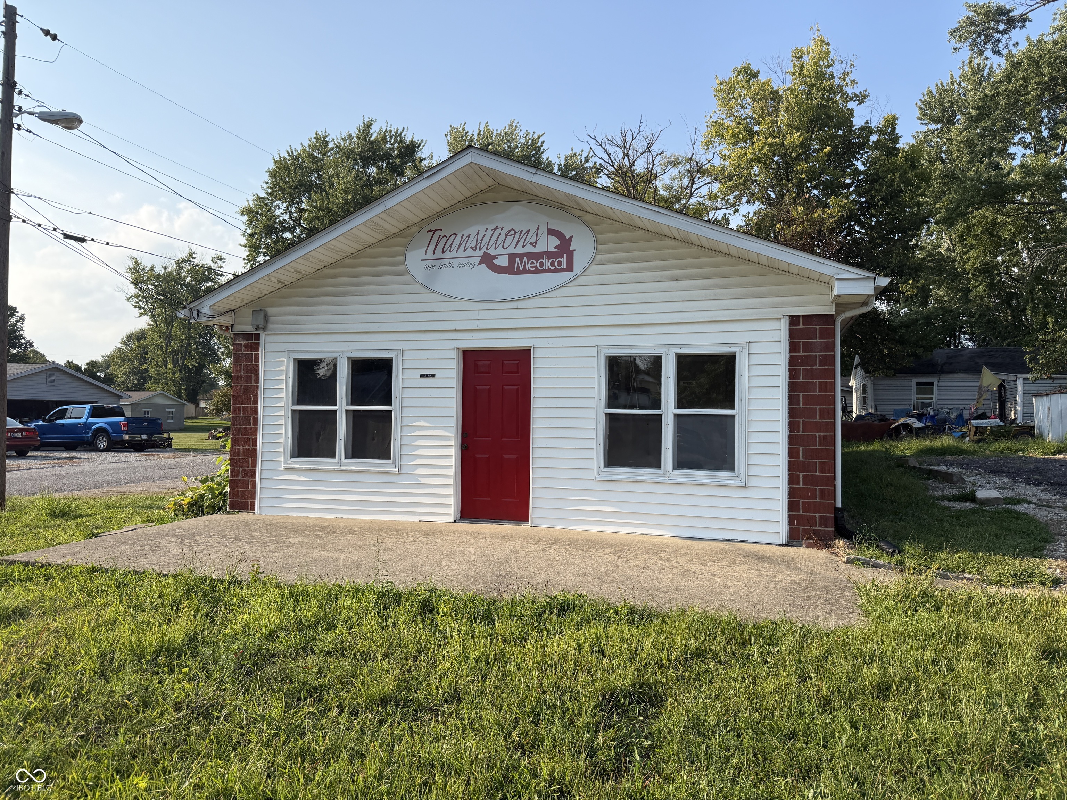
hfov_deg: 71.6
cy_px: 400
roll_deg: +0.0
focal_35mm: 24
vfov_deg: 56.8
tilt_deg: +1.9
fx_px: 740
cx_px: 534
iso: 100
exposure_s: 1/3145
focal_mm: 6.76
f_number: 1.78
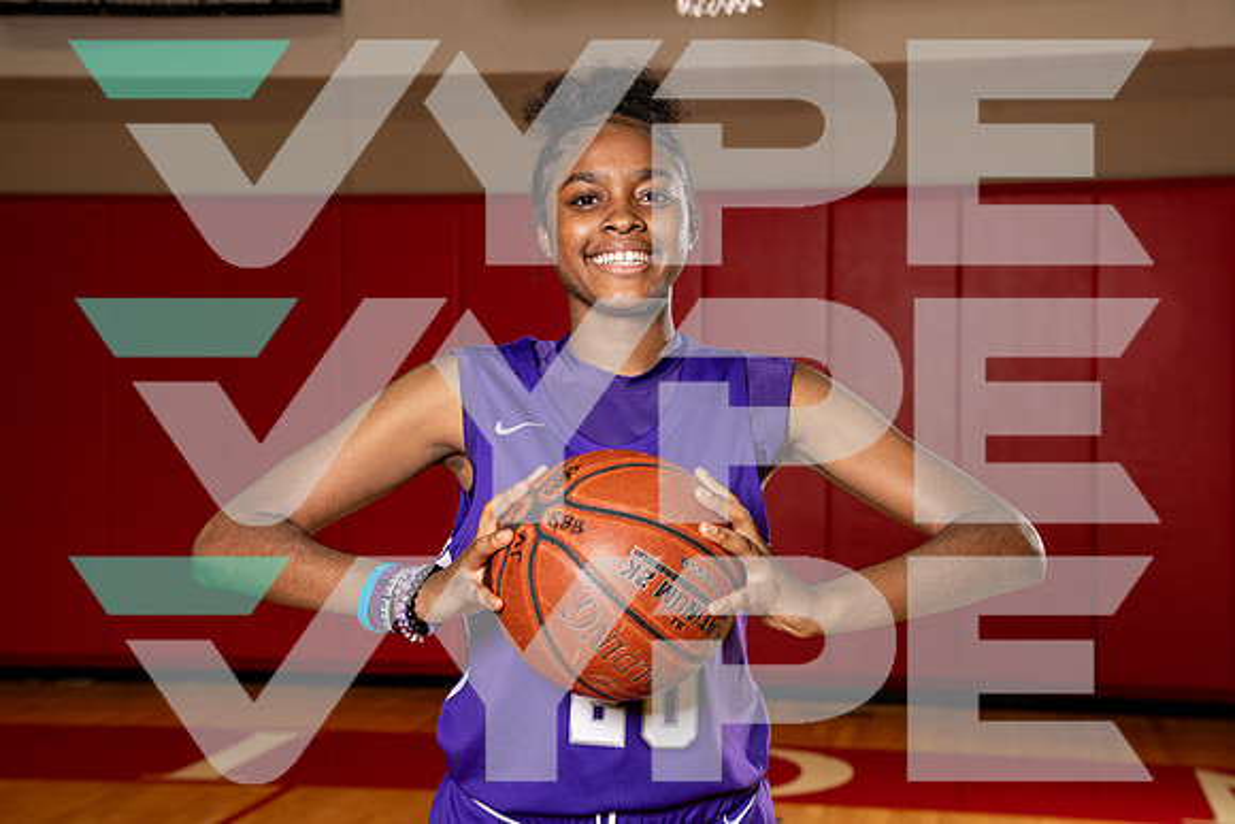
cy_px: 412
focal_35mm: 59
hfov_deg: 33.9
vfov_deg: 23.0
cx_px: 618
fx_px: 2024
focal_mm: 59
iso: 500
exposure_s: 1/250
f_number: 5.6
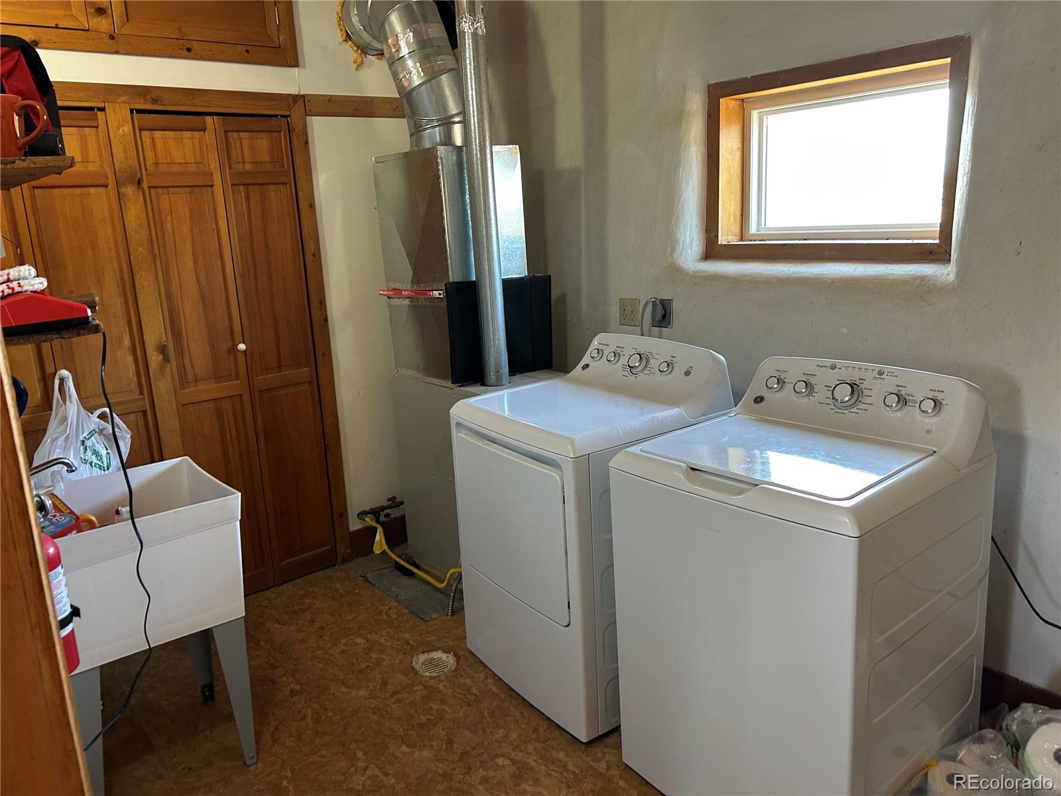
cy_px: 398
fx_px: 797
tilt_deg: -9.9
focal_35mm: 26
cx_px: 530
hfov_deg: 67.3
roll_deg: +2.6
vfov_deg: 53.1
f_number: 1.5
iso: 160
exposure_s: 1/60
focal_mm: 5.7
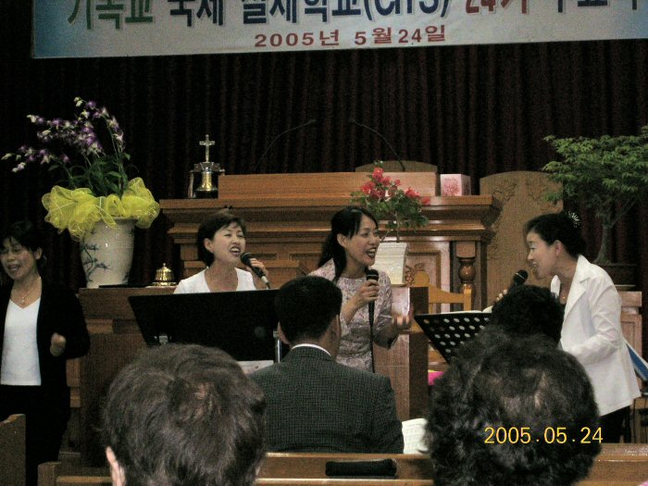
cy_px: 243
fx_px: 1966
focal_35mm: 105
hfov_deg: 18.7
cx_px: 324
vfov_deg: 14.1
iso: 200
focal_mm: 16.2
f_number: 4.9
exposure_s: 1/60.1
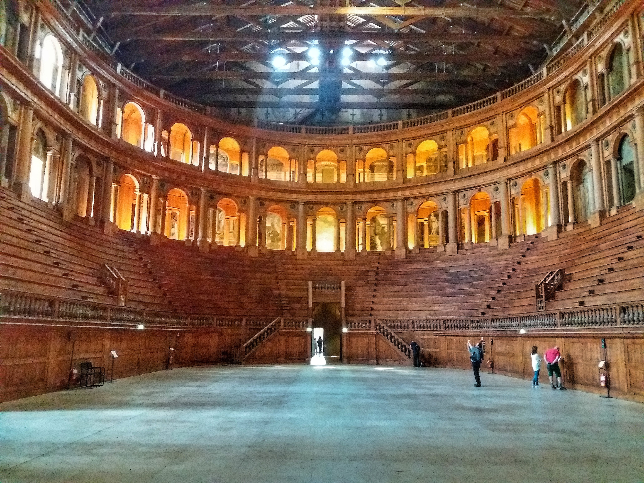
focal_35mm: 28
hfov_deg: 63.4
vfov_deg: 49.7
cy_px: 242
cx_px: 322
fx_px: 521
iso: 1250
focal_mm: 3.7
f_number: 1.9
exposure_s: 1/17
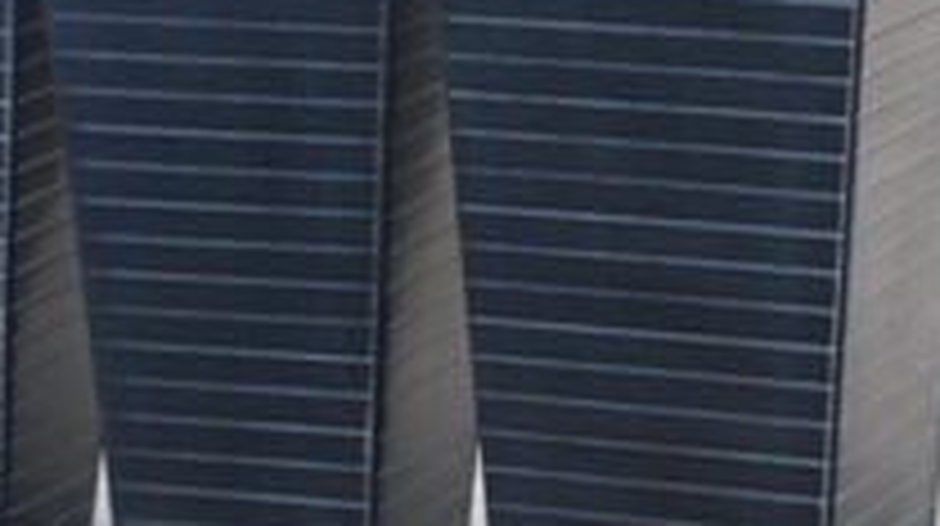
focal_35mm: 196
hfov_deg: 11.0
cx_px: 450
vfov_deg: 6.2
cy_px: 103
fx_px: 4880
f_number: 5.6
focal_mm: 58
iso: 250
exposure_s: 1/80
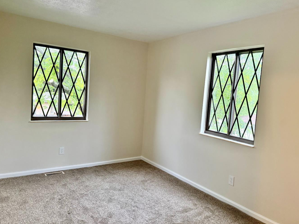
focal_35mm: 27
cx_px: 162
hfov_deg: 65.2
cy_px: 111
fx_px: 233
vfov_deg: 51.4
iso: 500
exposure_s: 1/60
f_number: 1.78
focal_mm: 6.76
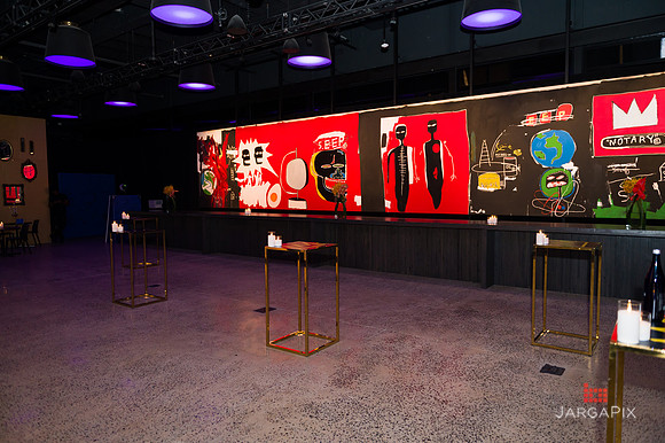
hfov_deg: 73.8
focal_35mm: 24
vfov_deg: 53.1
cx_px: 332
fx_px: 443
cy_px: 222
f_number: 3.2
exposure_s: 1/200
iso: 1600
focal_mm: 24
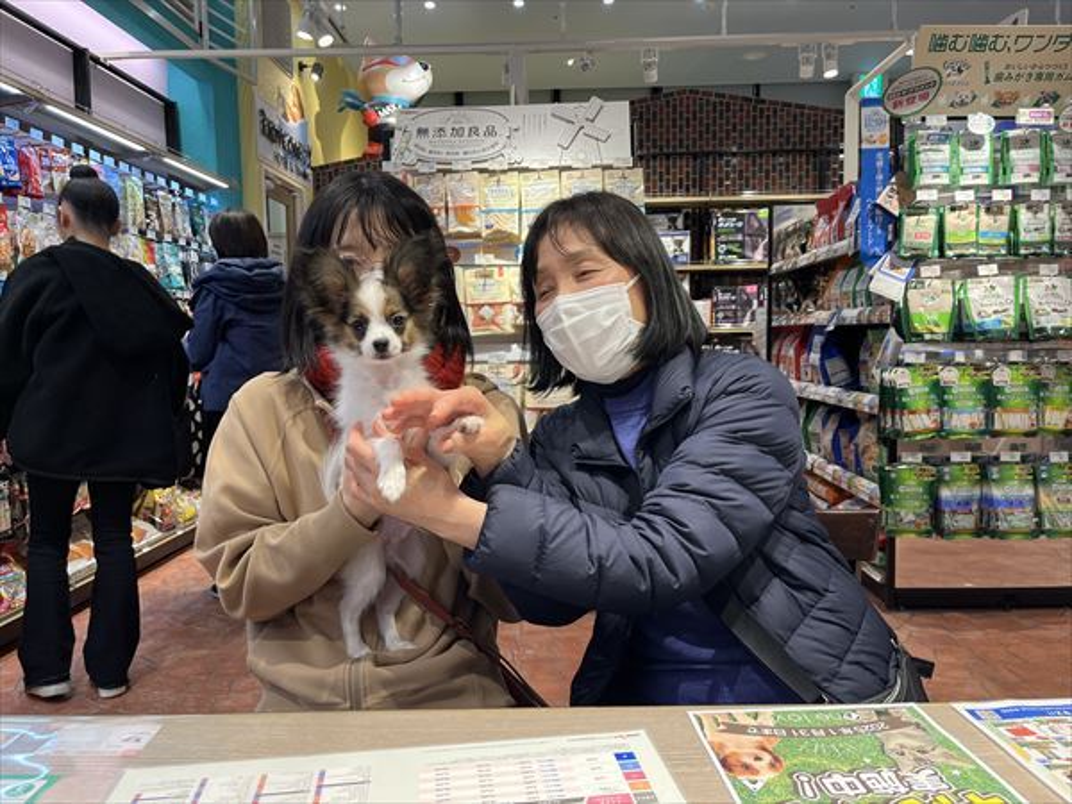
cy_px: 402
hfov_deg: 67.3
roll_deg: +1.2
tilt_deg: -4.9
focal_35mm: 26
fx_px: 805
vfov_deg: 53.1
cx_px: 536
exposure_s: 1/120
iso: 64
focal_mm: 5.1
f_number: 1.6
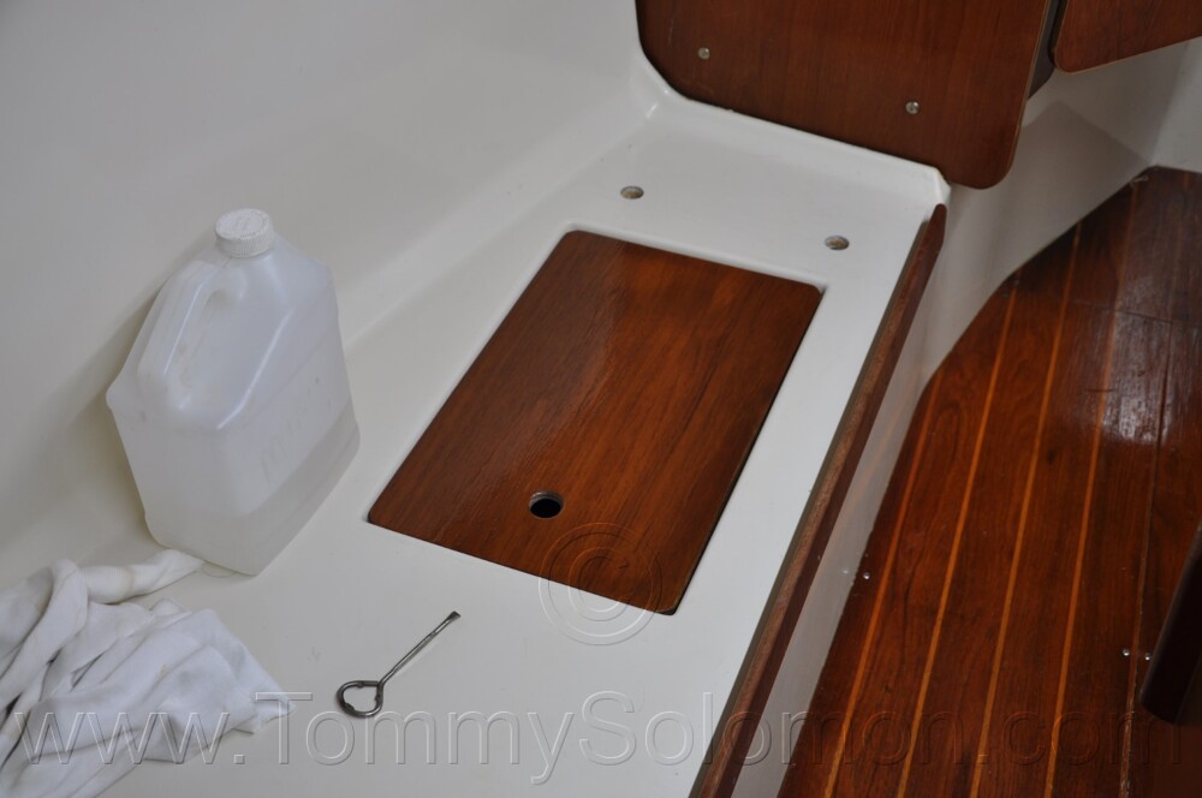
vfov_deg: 29.8
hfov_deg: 43.7
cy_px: 399
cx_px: 601
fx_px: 1501
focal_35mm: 45
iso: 200
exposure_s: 1/30
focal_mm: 30
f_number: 5.6
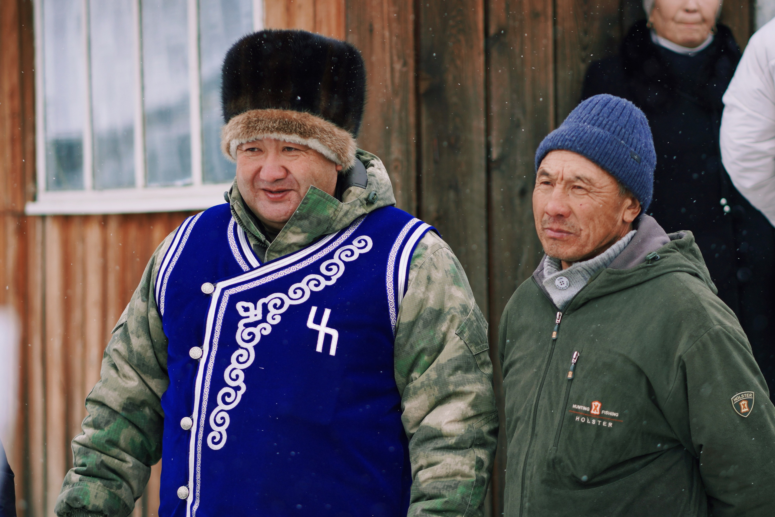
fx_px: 2734
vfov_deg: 10.8
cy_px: 258
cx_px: 388
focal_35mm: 127
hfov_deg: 16.1
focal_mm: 85
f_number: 2.2
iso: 100
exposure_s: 1/1000
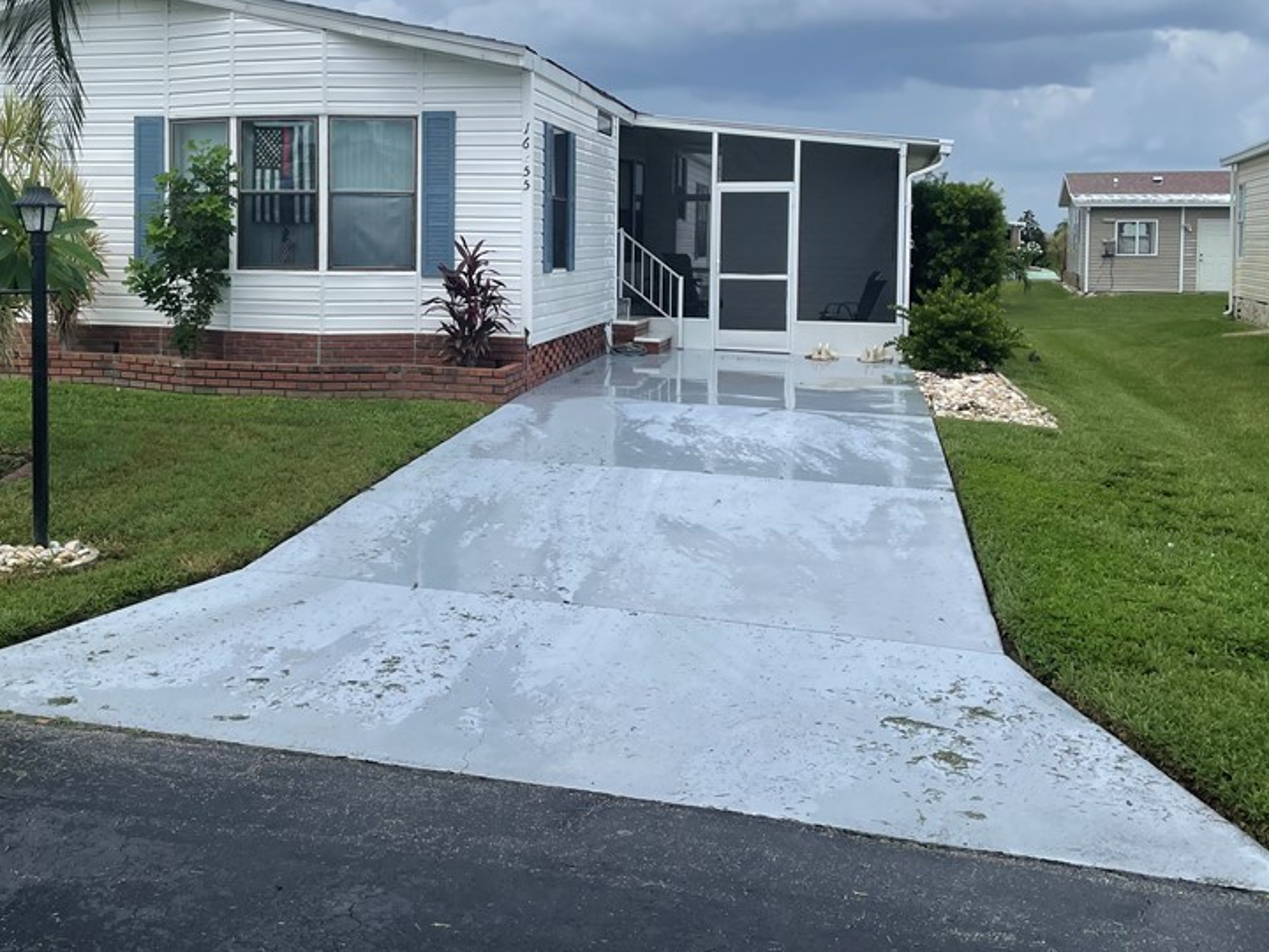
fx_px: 1356
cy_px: 309
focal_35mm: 37
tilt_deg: -1.0
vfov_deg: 38.2
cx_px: 434
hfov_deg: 49.4
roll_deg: -0.2
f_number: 1.6
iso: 32
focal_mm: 4.2
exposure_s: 1/4292
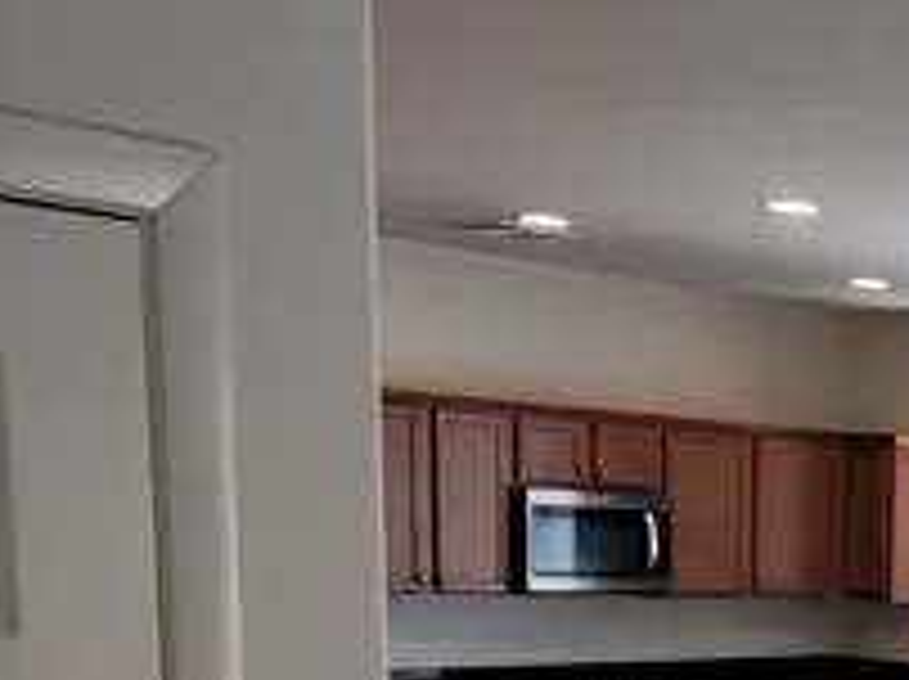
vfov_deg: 20.0
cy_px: 928
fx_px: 1731
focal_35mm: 66
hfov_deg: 25.3
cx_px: 1184
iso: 64
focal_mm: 2.2
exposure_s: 1/60
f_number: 2.2
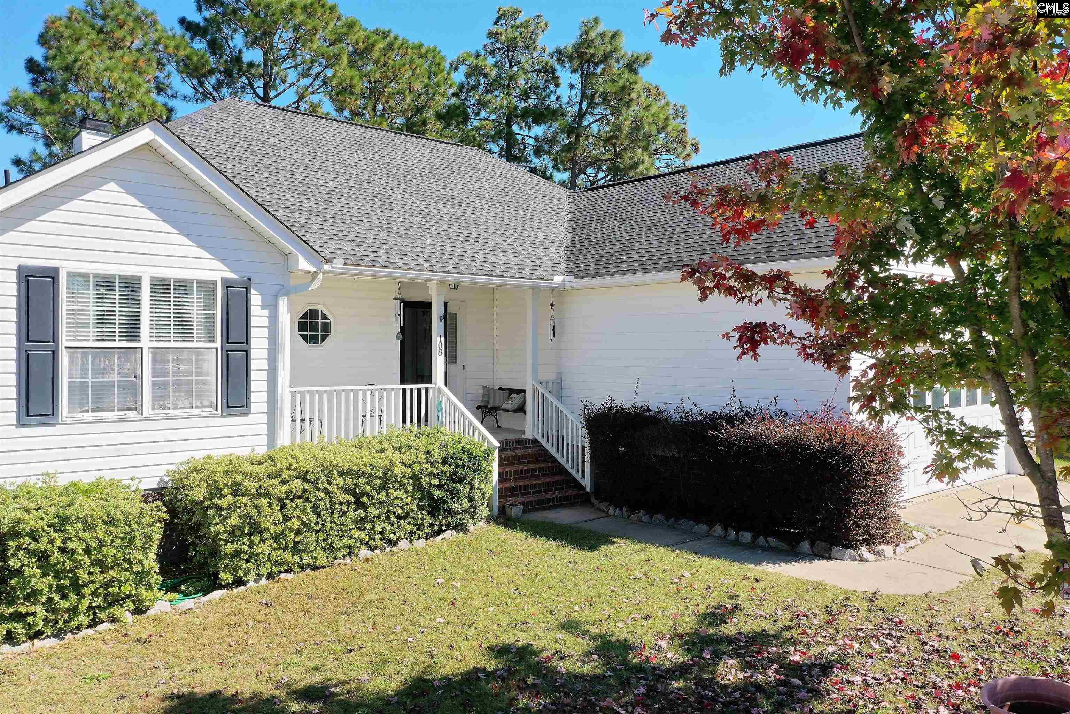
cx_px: 535
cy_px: 357
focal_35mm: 28
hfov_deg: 65.5
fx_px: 832
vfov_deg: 46.4
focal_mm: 10.26
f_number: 5.6
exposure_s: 1/320
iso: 100
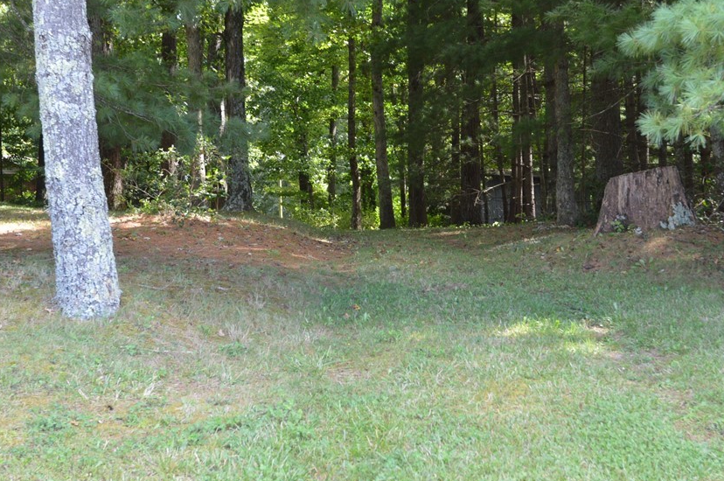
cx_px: 417
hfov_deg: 31.9
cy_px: 179
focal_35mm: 63
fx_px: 1265
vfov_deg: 21.5
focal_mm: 32
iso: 400
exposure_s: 1/125
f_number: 5.6
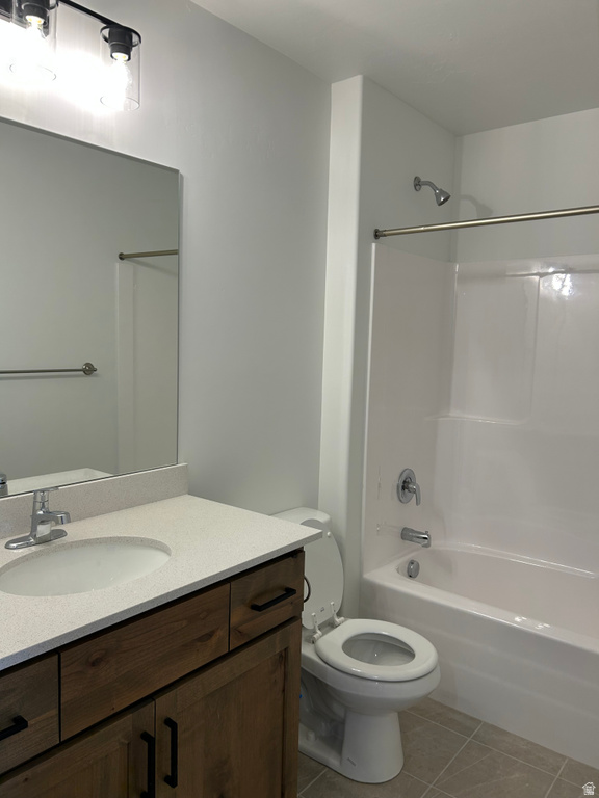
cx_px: 300
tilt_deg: -5.0
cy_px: 399
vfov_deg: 67.3
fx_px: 600
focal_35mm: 26
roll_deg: -2.2
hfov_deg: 53.1
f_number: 1.5
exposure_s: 1/120
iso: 50
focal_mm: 5.7
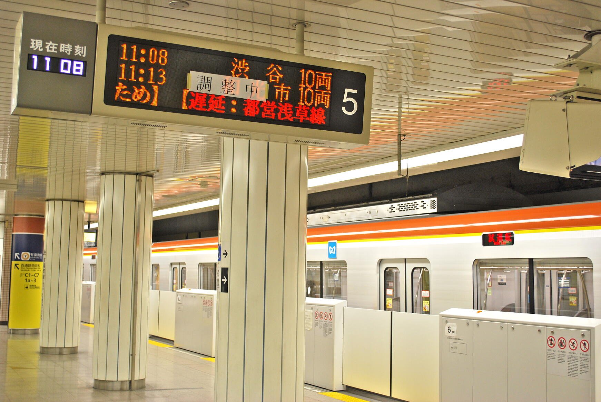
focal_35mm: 48
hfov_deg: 41.1
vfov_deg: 28.1
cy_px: 201
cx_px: 300
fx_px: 802
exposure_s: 1/30
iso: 200
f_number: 4.8
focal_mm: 32
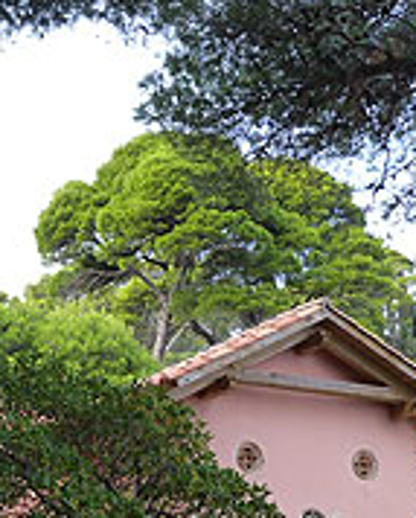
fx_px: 1627
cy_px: 460
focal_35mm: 106
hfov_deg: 14.5
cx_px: 61
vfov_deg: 17.8
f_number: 3.2
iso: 125
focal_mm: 7.8
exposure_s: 1/100
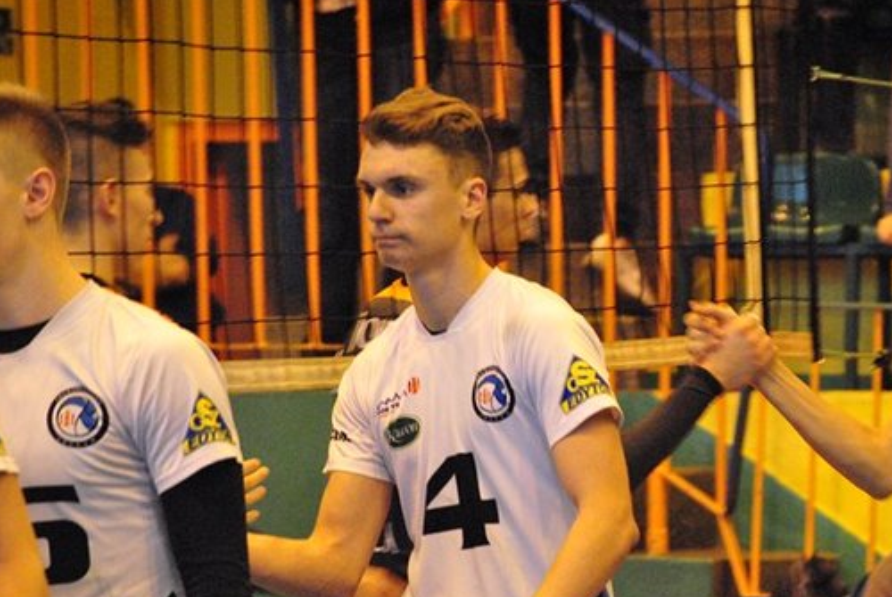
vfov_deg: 4.4
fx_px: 7742
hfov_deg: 6.6
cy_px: 380
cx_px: 537
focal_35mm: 312
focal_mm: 160
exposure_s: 1/80
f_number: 5.6
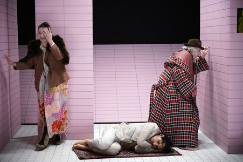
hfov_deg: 29.7
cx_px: 122
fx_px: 459
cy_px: 81
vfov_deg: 20.0
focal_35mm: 68
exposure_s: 1/80
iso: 2500
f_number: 4
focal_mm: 68
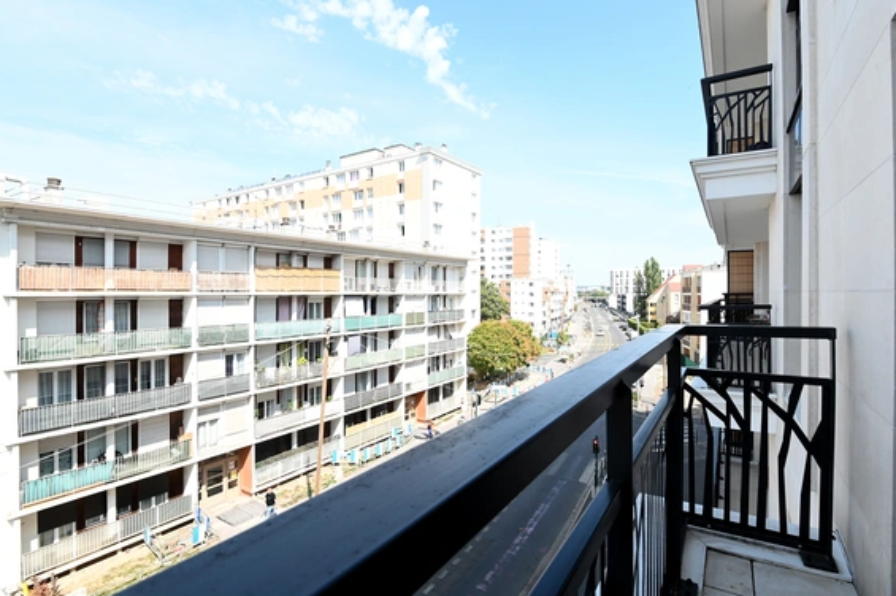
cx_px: 473
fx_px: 423
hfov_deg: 93.2
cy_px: 292
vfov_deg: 70.4
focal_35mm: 17
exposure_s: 1/200
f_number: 11
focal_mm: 16
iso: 400
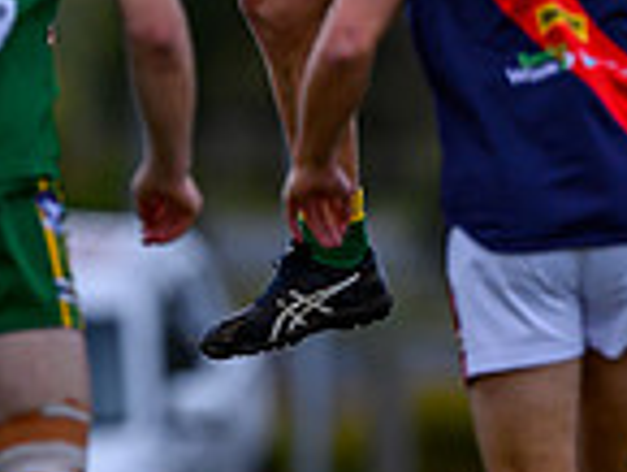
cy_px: -220
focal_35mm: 2396
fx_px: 43435
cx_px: 449
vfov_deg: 0.6
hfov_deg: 0.8
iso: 110
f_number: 4
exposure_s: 1/1250
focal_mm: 500
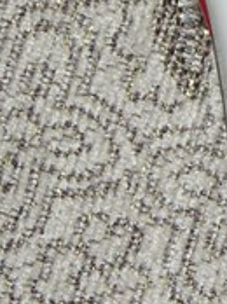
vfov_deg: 7.0
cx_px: 454
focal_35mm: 283
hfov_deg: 5.1
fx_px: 2481
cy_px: -47
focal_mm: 10.1
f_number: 3.1
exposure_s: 1/60
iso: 64
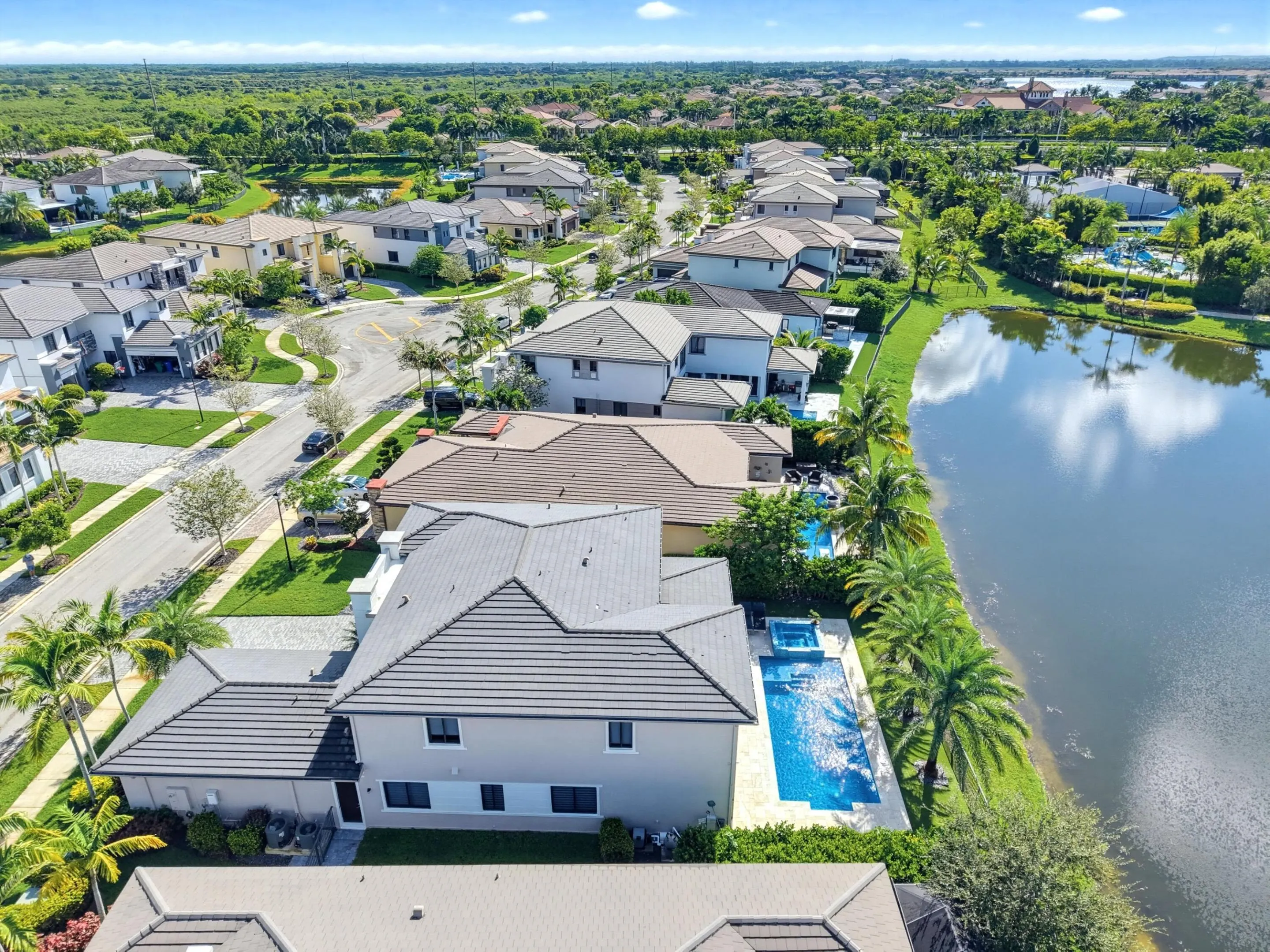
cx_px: 635
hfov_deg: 71.6
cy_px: 476
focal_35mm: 24
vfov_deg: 56.8
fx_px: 881
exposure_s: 1/6400
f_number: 1.8
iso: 400
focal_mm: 8.7
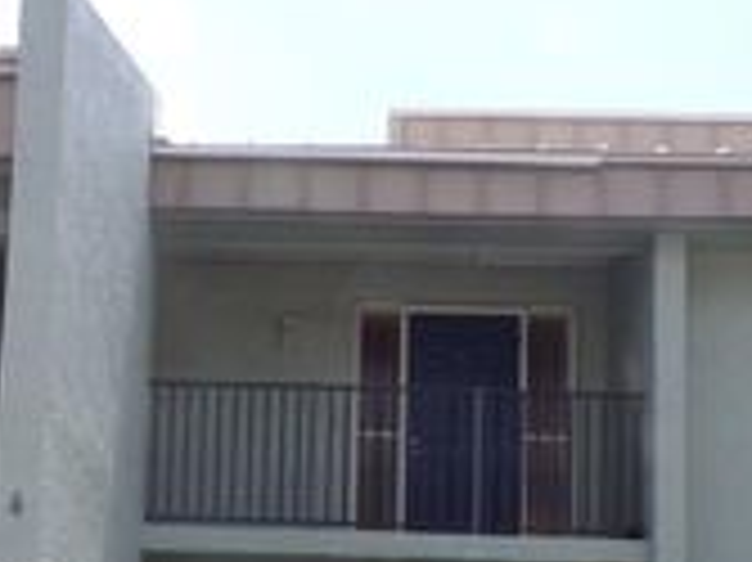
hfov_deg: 26.7
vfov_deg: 19.9
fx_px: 1563
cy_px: 537
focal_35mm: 72
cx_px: 185
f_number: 5.8
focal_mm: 4.3
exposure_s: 1/200
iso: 80
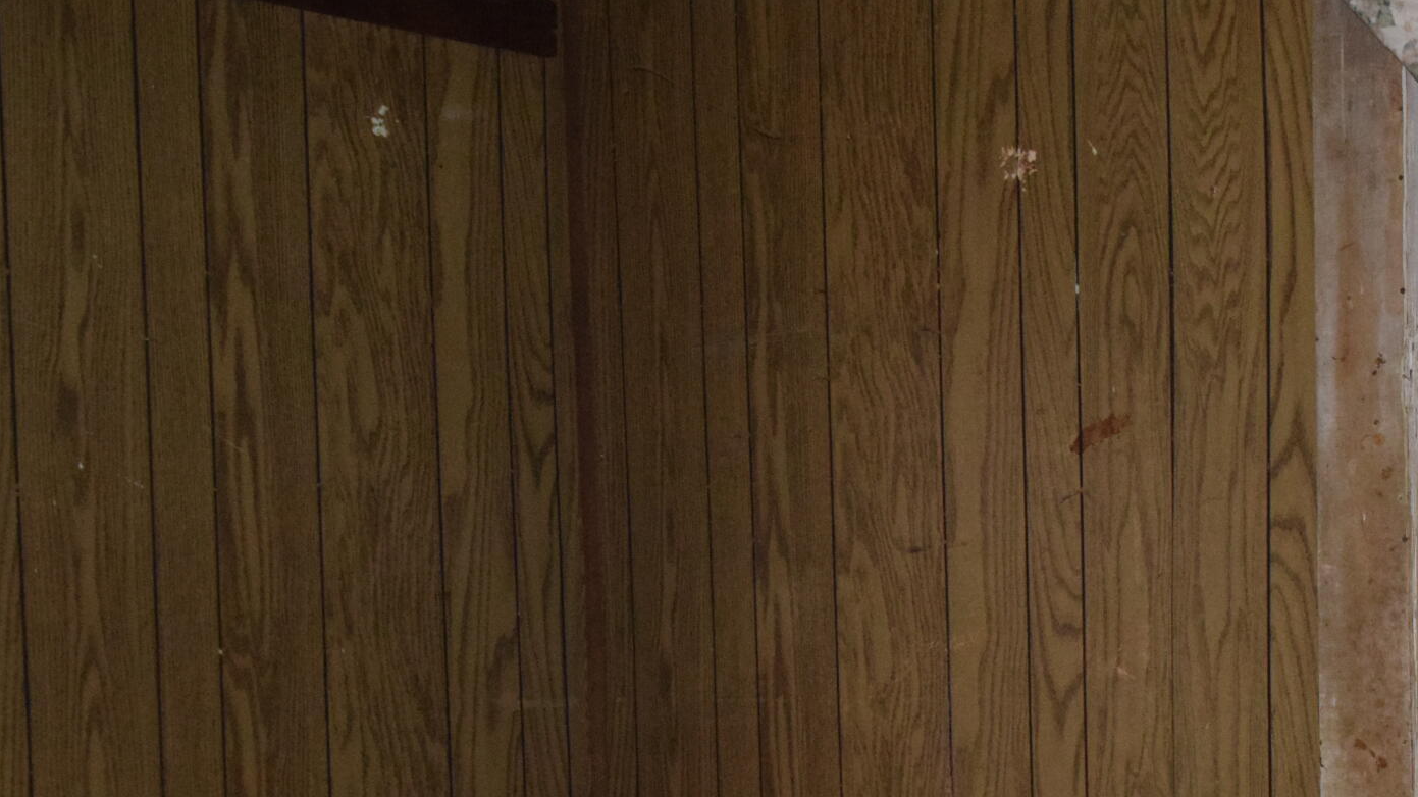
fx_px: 2293
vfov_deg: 19.2
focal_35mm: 61
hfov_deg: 33.9
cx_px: 990
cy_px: 773
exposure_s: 1/60
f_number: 3.5
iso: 3200
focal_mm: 18
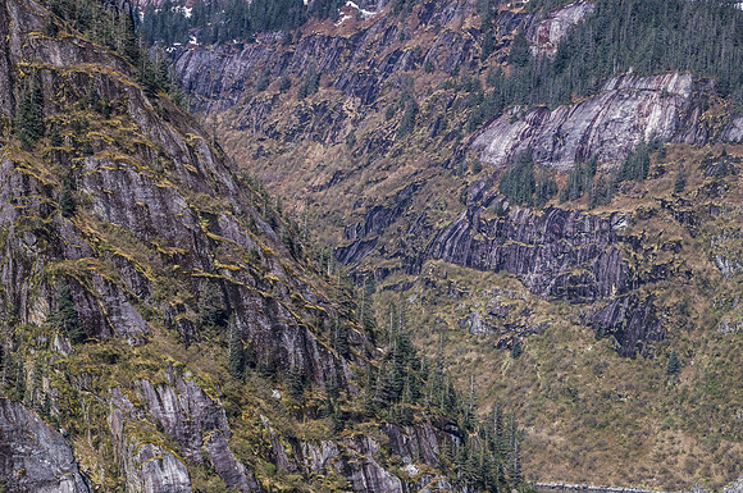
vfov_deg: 10.7
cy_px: 246
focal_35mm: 128
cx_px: 372
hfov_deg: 16.1
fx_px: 2628
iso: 100
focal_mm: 85
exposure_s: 1/320
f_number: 8
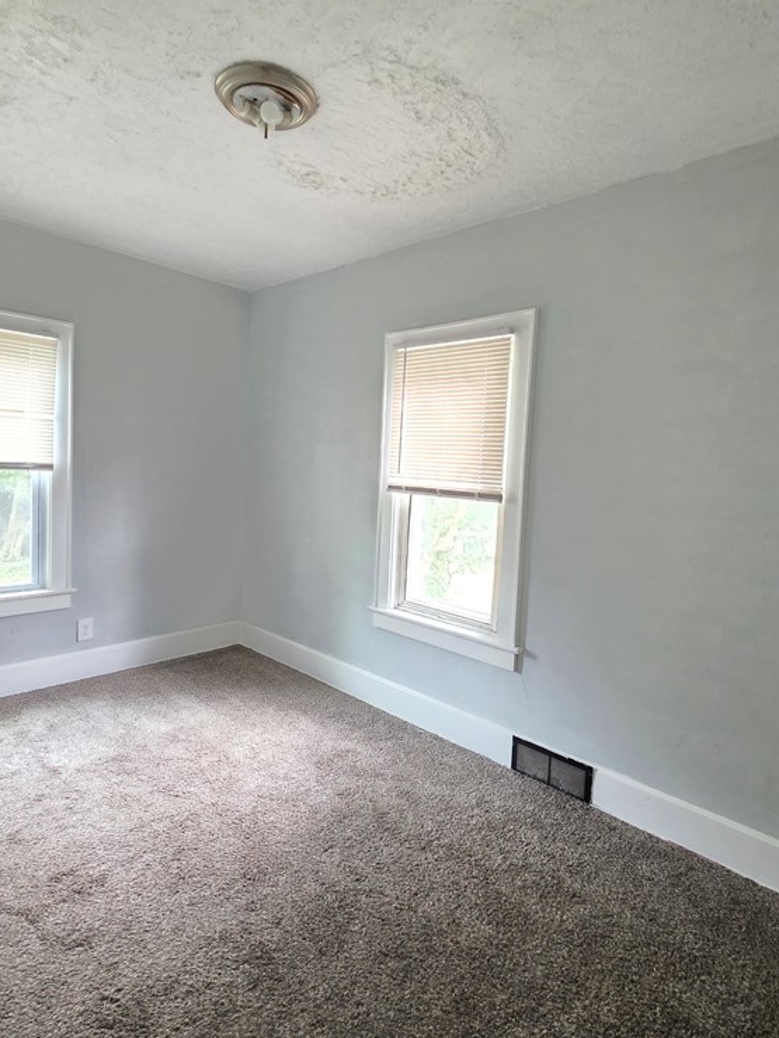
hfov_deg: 71.6
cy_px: 506
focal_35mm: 18
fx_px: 540
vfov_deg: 87.7
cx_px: 397
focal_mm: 2.2
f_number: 1.9
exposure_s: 1/60
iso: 640
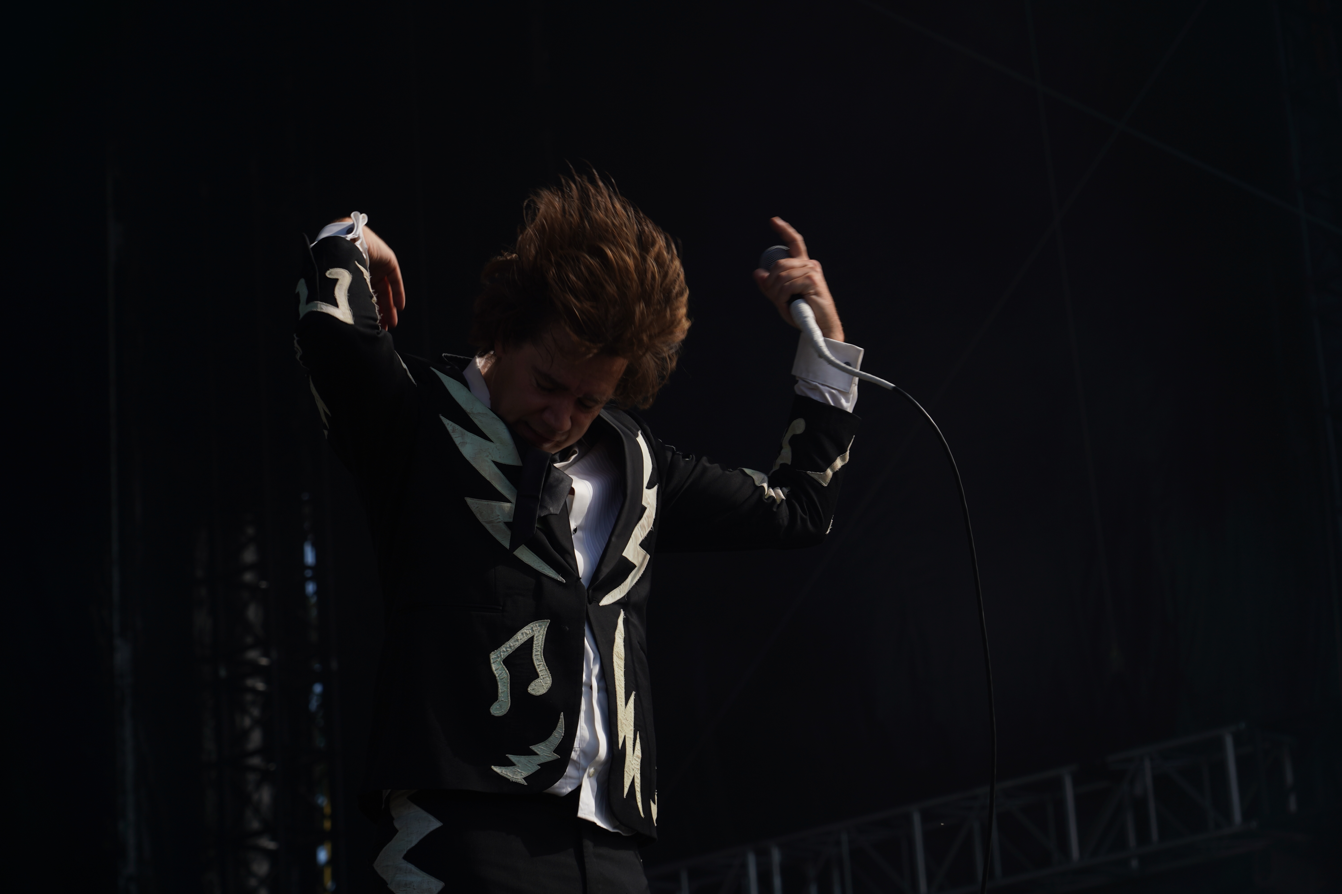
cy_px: 447
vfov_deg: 13.0
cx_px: 671
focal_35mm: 105
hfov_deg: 19.5
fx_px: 3914
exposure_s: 1/400
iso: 100
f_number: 7.1
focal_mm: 105
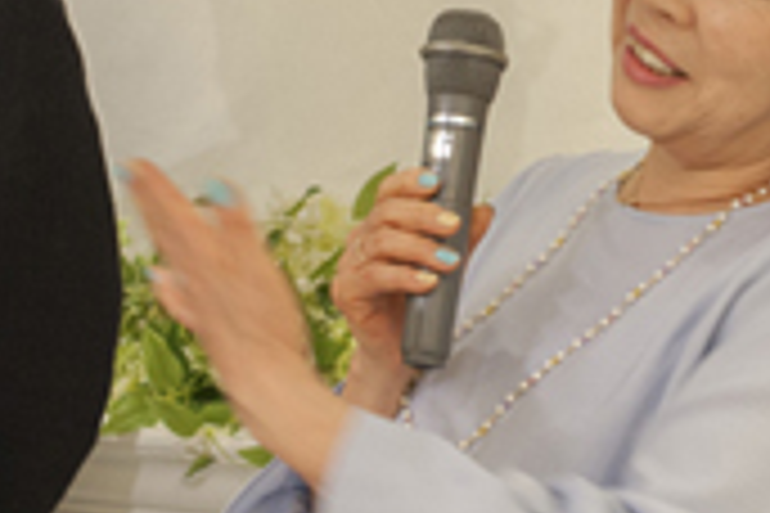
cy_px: 63
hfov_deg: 15.5
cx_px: 626
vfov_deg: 10.4
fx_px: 2802
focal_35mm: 131
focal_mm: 35
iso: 450
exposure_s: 1/100
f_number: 5.6
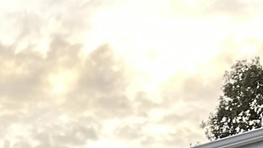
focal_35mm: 189
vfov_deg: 4.6
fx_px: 1317
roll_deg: +1.6
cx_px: -148
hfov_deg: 10.9
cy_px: 893
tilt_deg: -7.8
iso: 125
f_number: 1.78
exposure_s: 1/121
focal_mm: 6.86
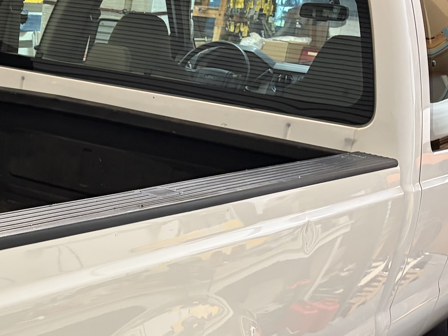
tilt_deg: -21.1
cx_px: -25
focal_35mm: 71
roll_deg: -5.2
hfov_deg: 25.7
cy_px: 316
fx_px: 919
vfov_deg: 20.2
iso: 320
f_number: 1.6
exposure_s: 1/60
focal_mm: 5.96
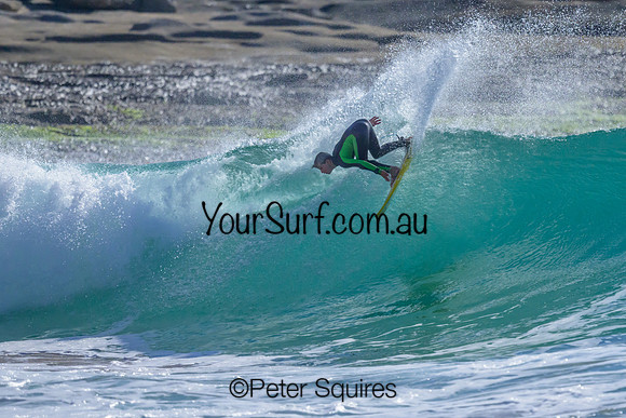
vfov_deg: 1.3
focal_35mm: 1096
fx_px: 19061
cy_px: 213
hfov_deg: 1.9
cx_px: 429
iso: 2000
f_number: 6.3
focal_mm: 800
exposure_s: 1/2000
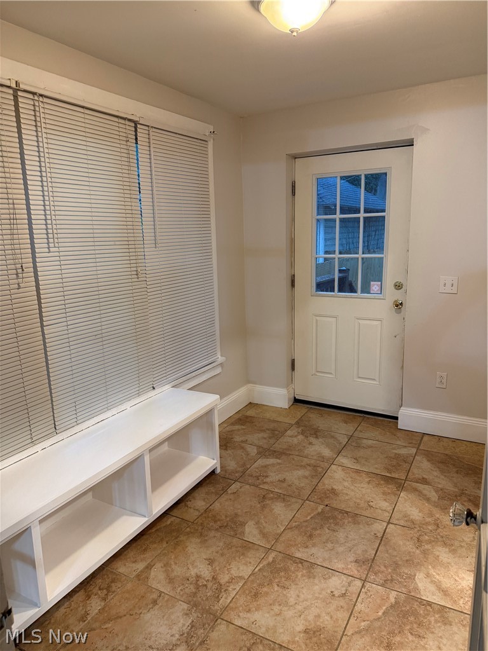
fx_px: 451
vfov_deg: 71.6
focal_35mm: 24
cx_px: 244
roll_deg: +1.4
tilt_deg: -11.8
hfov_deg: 56.8
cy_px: 326
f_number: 1.78
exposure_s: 1/60
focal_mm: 6.76
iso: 320
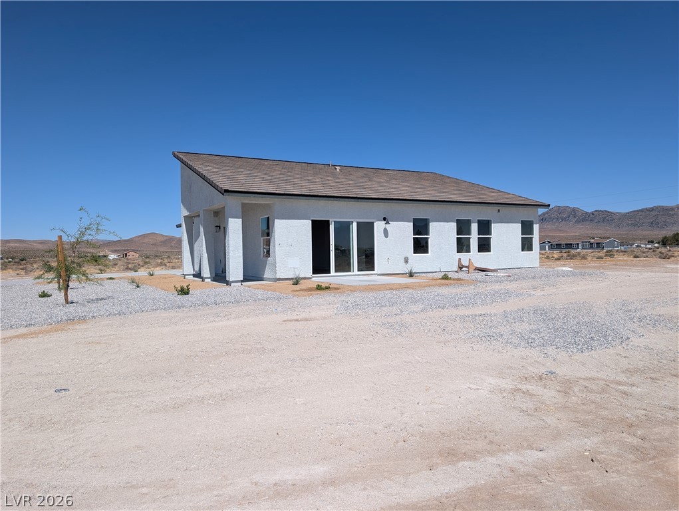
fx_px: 471
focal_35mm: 24
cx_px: 340
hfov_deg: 71.5
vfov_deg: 56.9
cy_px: 256
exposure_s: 1/2237
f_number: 1.68
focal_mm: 6.9
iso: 26
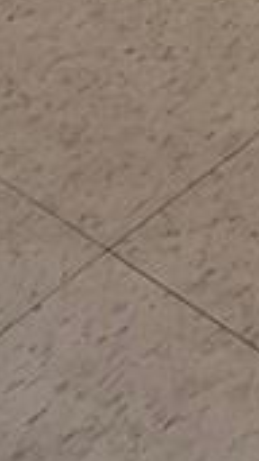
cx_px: 1144
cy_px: -1054
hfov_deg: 5.2
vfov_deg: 8.5
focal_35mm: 199
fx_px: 2433
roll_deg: -2.1
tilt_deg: -15.1
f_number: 1.6
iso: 80
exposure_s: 1/60
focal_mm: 4.2
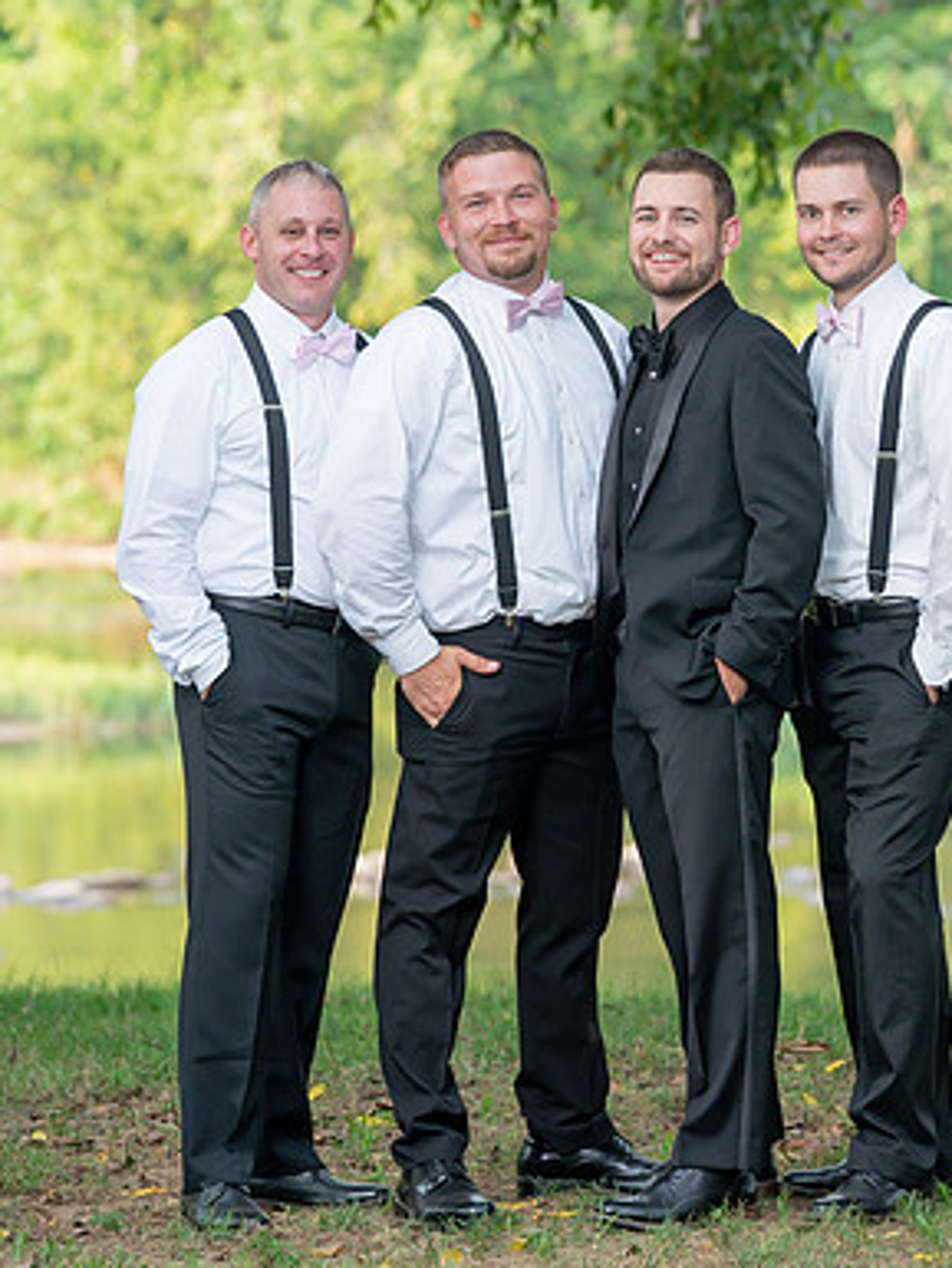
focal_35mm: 188
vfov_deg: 10.5
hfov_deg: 7.9
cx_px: 775
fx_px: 6890
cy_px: 562
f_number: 4
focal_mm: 116
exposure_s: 1/200
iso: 200
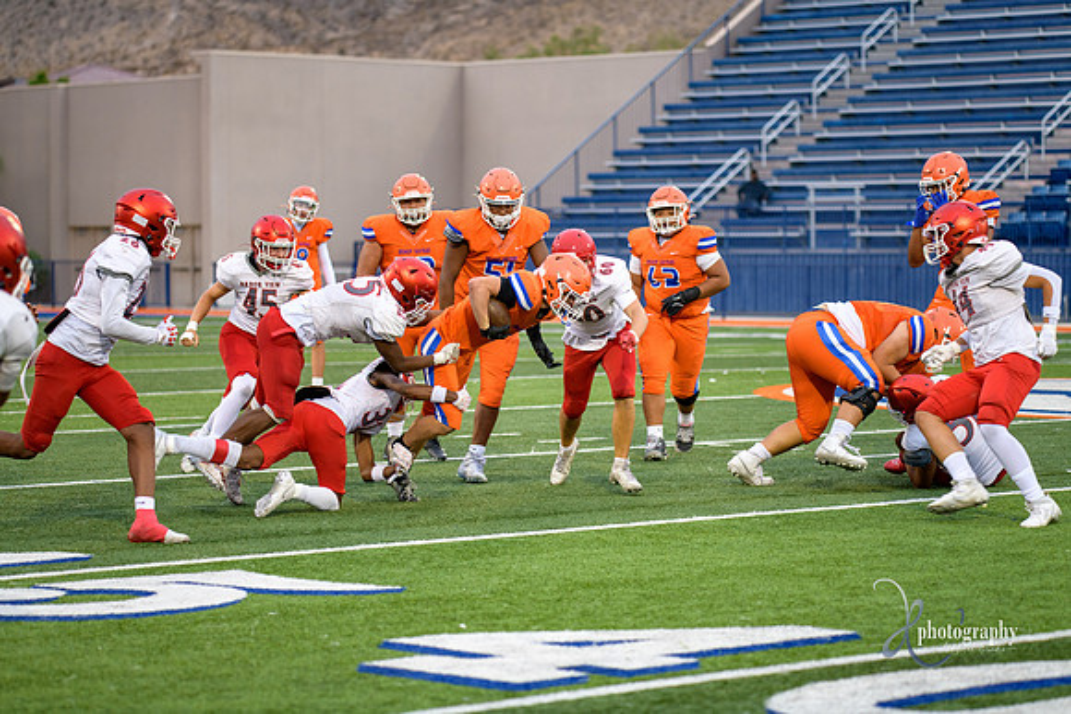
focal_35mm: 120
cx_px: 536
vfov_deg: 11.4
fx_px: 3571
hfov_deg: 17.1
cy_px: 357
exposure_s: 1/500
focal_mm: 120
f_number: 2.8
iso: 800
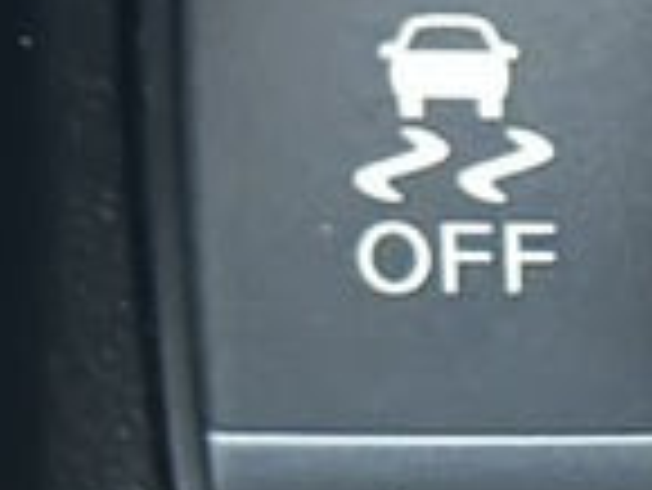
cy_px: 488
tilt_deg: -3.8
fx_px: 5599
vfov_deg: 5.0
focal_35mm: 297
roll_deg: -0.7
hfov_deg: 6.4
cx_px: 1533
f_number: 1.78
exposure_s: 1/5
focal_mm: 6.86
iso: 640
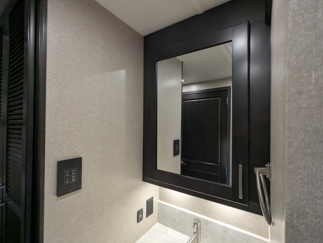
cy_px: 122
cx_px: 162
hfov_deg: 94.4
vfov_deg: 78.2
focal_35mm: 16
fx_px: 149
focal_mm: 2.35
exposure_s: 1/83.1
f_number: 2.2
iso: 176
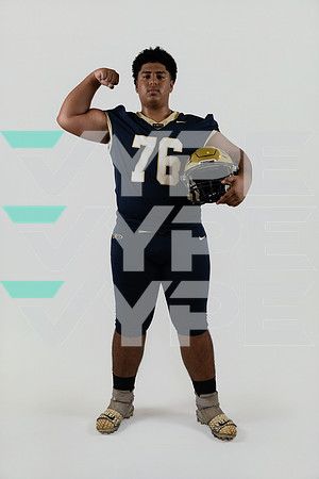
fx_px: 496
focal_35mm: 37
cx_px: 160
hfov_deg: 35.7
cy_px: 240
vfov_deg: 51.5
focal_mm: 37.3
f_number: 4
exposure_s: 1/125
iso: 250
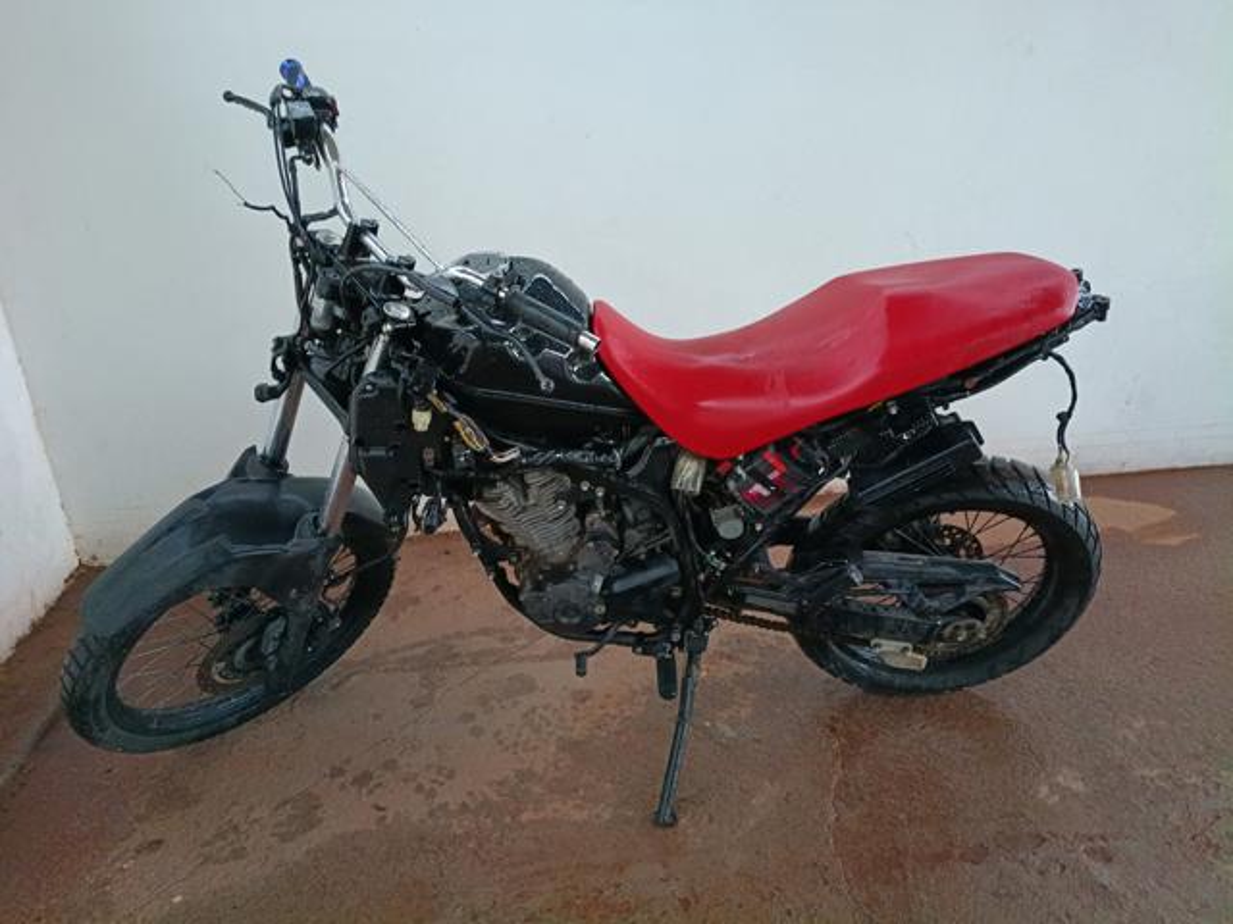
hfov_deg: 67.3
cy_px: 462
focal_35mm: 26
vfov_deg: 53.1
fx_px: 926
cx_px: 616
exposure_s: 1/30
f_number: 1.8
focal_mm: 4.81
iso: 1759
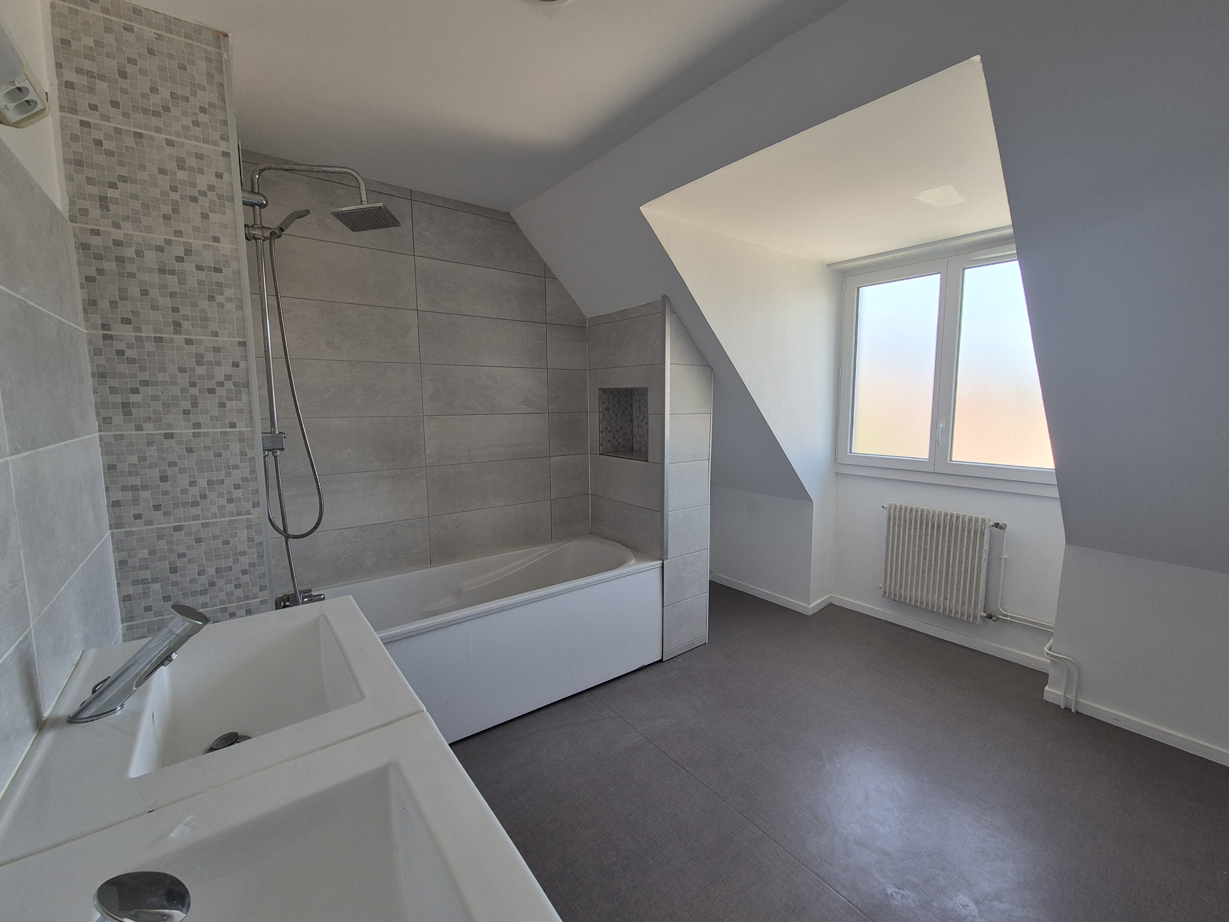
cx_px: 614
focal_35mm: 13
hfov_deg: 106.2
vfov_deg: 89.9
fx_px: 462
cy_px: 461
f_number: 2.2
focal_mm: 2.2
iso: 50
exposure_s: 1/50
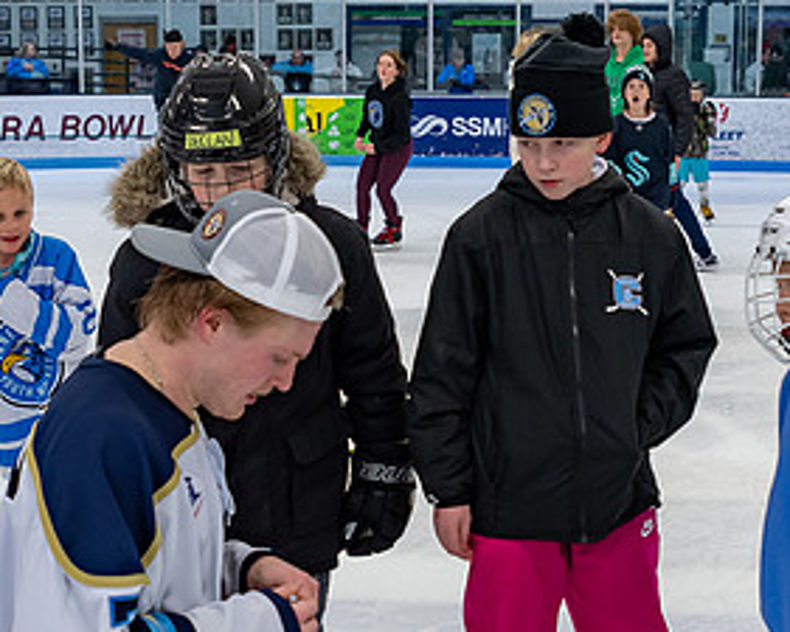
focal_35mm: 82
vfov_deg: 18.5
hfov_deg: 23.3
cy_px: 510
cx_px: 407
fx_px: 1918
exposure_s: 1/200
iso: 400
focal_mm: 24
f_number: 4
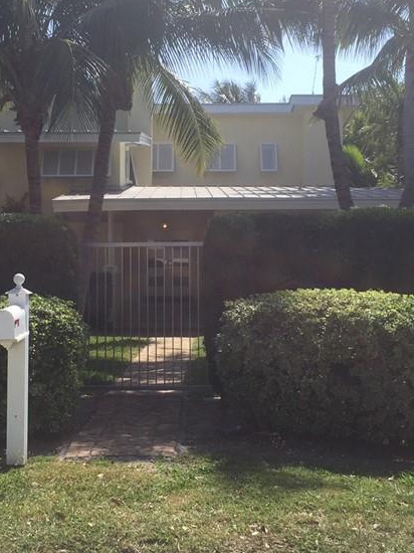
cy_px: 247
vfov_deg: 35.5
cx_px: 173
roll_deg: +0.3
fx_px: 862
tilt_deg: +1.8
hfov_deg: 27.0
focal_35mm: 54
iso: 32
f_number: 2.2
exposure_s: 1/1522
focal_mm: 4.15
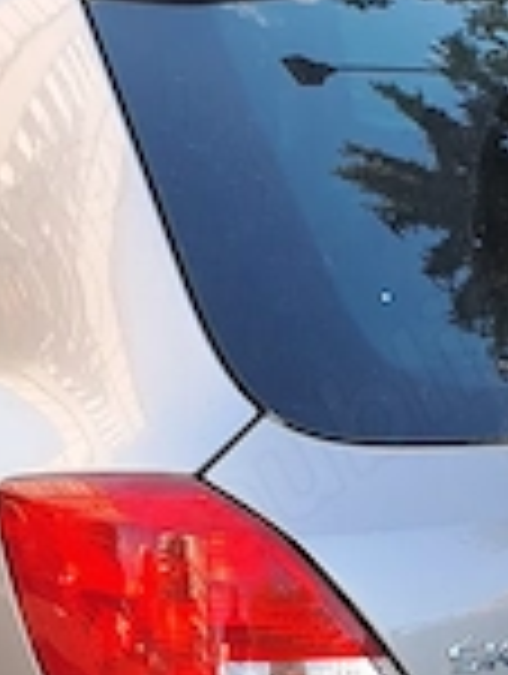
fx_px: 2595
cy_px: 500
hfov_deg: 11.2
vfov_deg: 14.7
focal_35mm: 133
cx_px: 153
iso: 32
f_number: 1.8
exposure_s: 1/103
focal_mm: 4.65
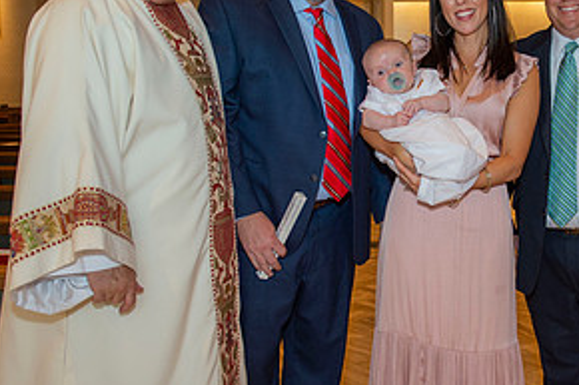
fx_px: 900
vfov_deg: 24.2
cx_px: 435
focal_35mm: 56
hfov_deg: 34.9
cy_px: 192
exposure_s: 1/100
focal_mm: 28
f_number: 4
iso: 1000
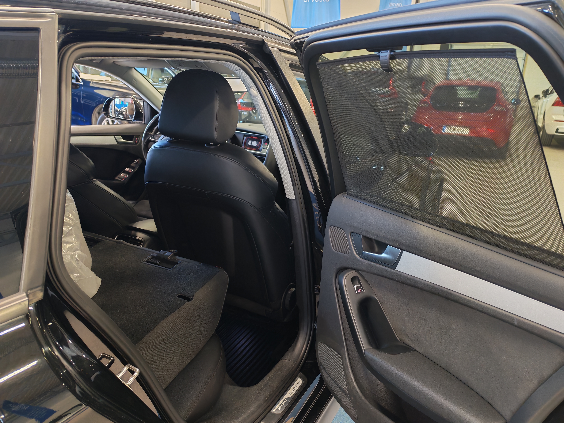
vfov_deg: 51.4
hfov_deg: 65.3
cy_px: 212
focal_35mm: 27
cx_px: 282
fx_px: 440
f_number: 1.9
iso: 720
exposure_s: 1/50
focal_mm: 6.12
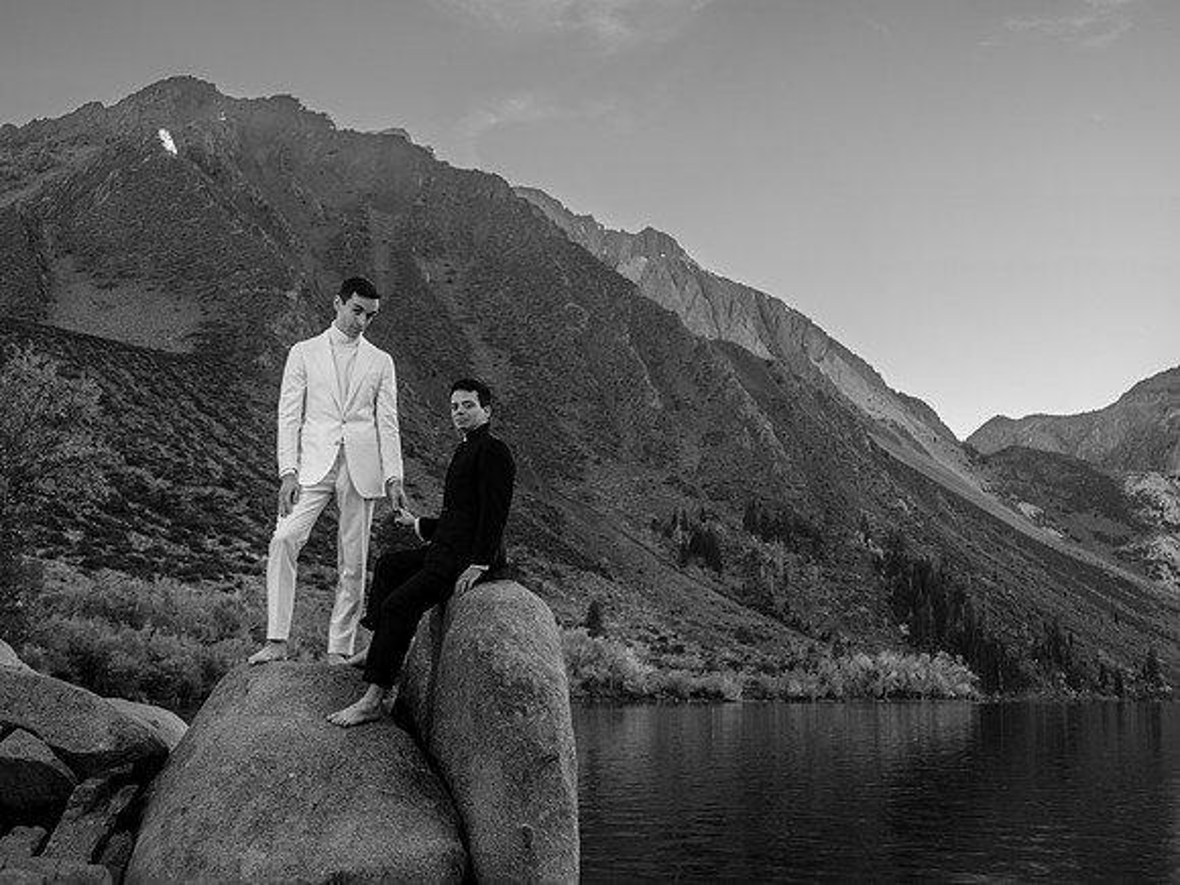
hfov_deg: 44.8
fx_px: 1432
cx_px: 590
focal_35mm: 42
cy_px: 442
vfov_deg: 34.3
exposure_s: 1/125
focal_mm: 53.6
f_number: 4.5
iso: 400
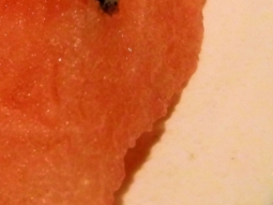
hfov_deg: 25.3
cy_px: -46
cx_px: -57
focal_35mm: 69
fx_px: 544
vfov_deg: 19.9
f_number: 3.4
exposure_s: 1/30
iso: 800
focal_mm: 4
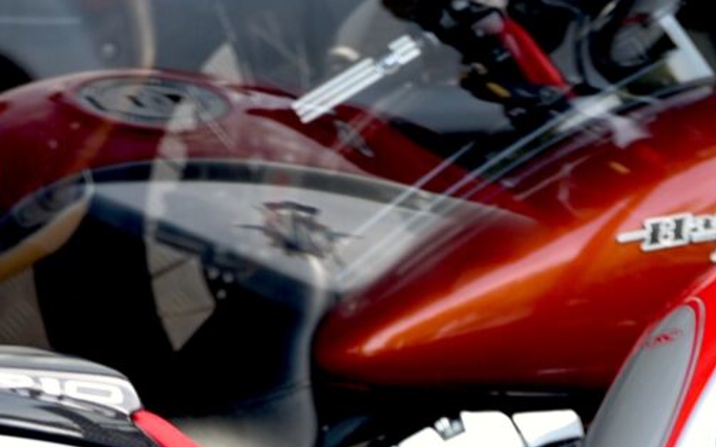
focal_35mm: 322
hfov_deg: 6.5
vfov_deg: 4.0
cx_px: 763
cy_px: 1076
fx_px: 6281
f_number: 4.5
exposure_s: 1/80
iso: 200
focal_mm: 62
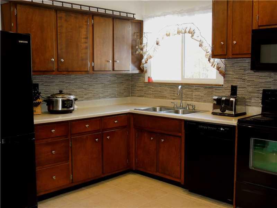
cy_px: 104
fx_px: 312
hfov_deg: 47.9
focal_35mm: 39
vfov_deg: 36.8
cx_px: 138
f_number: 3.8
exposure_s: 1/30
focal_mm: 7
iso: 450
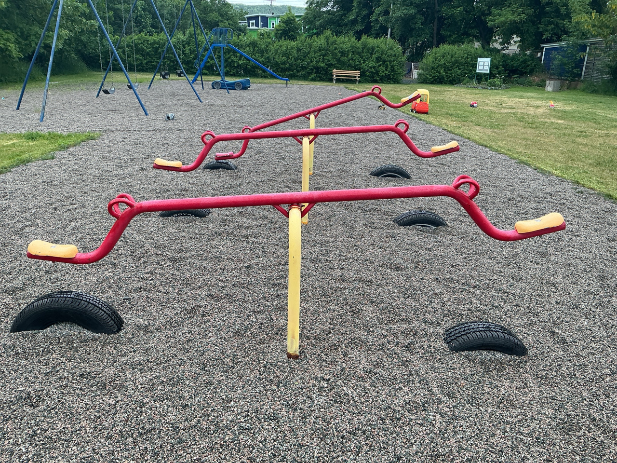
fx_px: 517
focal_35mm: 29
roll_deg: +0.1
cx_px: 308
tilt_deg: -15.8
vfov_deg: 48.2
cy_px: 232
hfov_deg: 61.7
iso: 20
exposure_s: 1/229
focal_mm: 3
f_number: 1.8
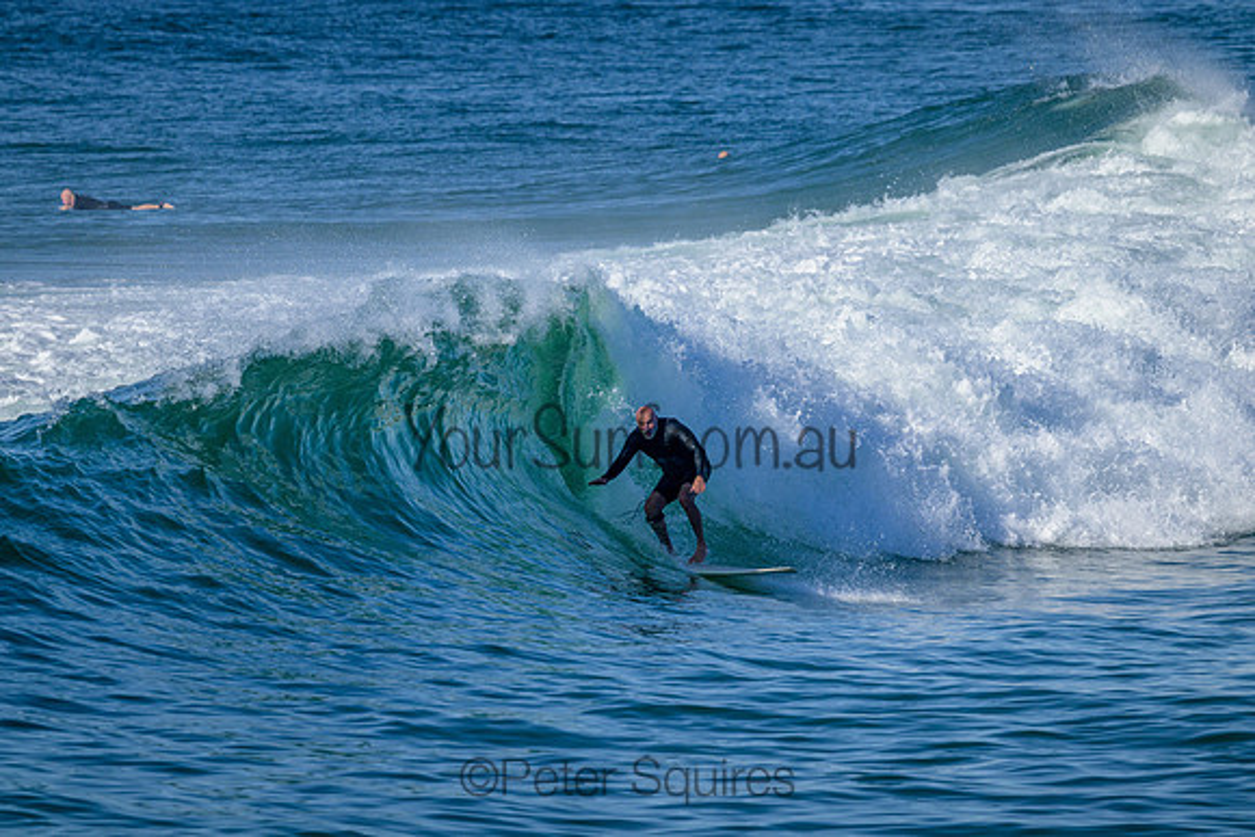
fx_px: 15690
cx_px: 628
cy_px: 418
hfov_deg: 4.6
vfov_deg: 3.1
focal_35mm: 450
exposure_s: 1/2000
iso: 450
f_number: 10
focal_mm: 450
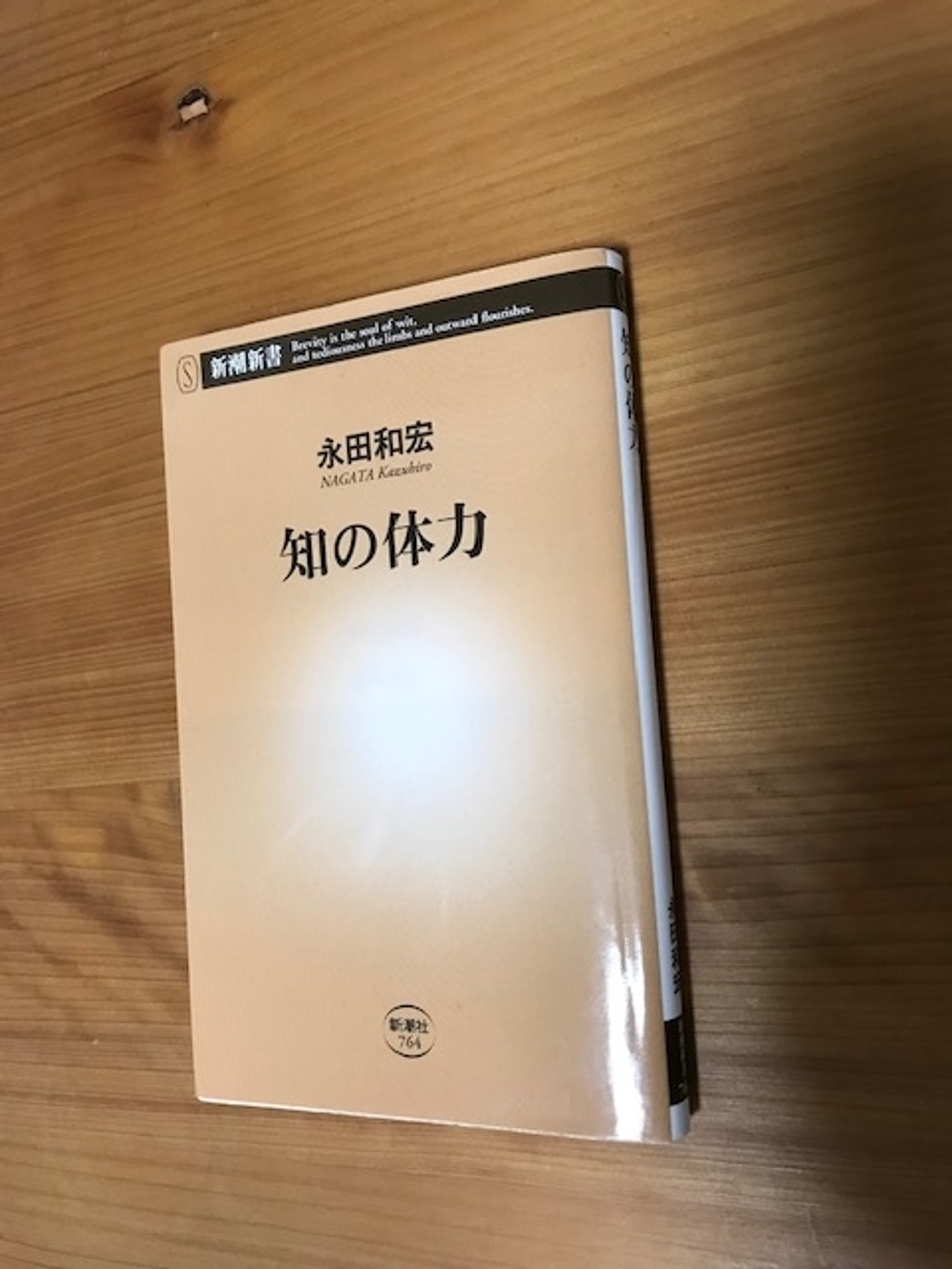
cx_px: 476
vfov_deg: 63.4
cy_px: 634
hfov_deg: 49.7
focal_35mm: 28
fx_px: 1027
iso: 50
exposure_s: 1/15
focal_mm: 3.99
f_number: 1.8
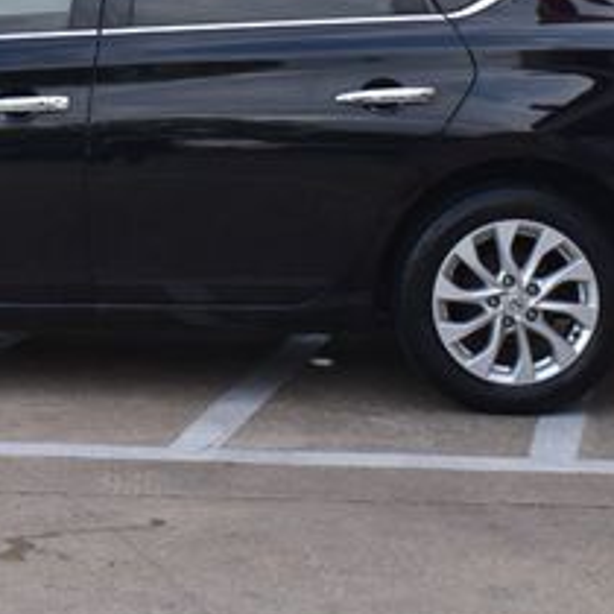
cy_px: 18
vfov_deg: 17.5
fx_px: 1953
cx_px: 67
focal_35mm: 97
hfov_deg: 17.6
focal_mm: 25
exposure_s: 1/320
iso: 400
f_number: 10
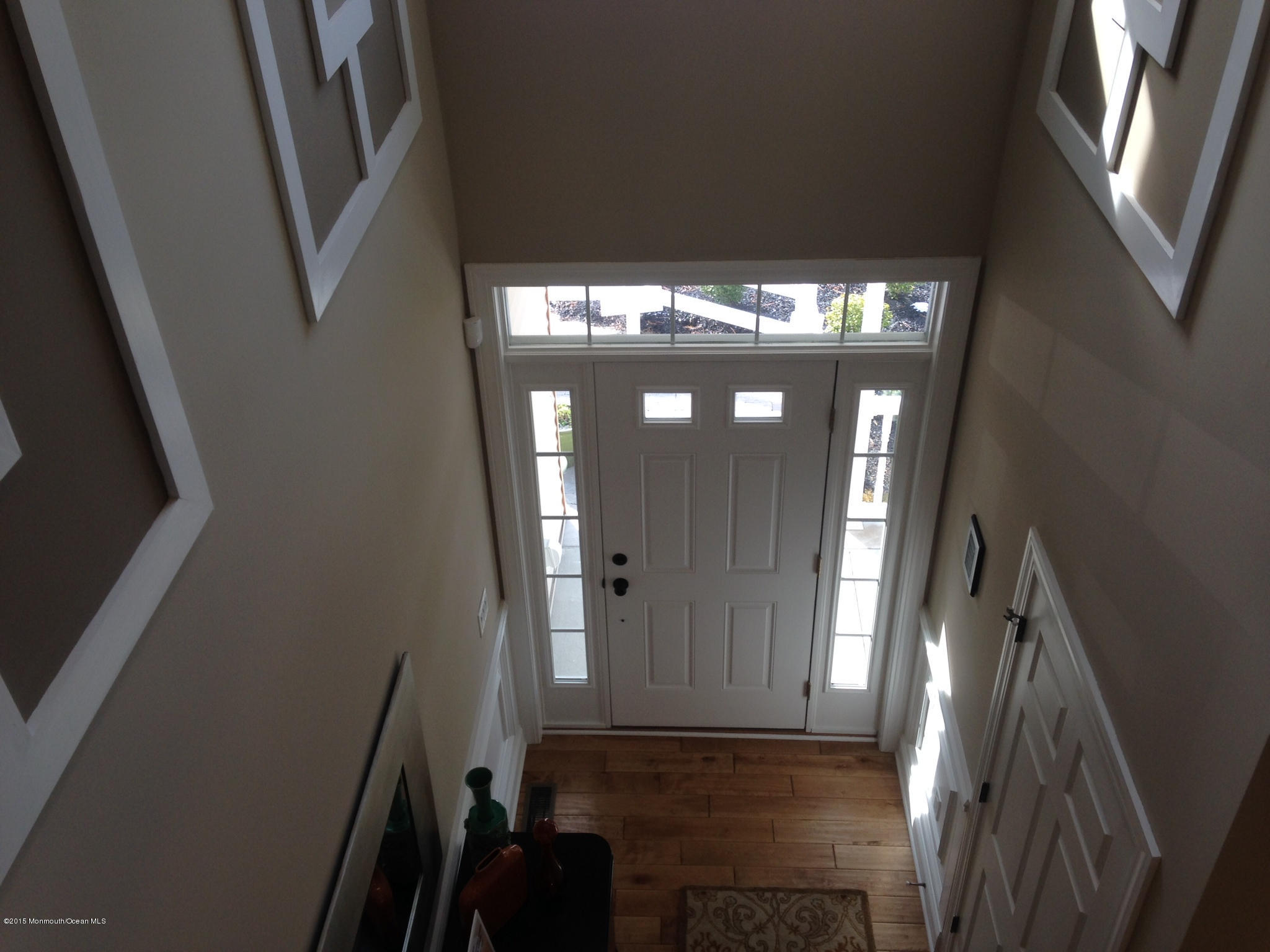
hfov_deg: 55.4
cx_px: 635
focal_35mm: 33
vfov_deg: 42.9
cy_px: 476
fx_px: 1211
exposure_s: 1/127
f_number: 2.4
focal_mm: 4.12
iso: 50
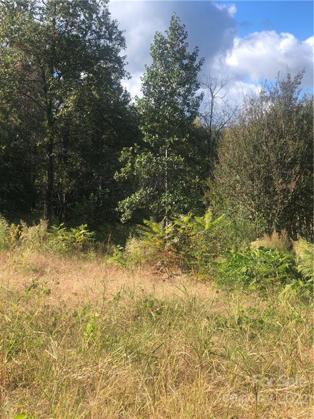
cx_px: 157
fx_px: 689
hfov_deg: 25.7
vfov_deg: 33.8
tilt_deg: +0.0
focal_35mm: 57
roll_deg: -2.1
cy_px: 210
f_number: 2.8
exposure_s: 1/345
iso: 20
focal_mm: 6.6
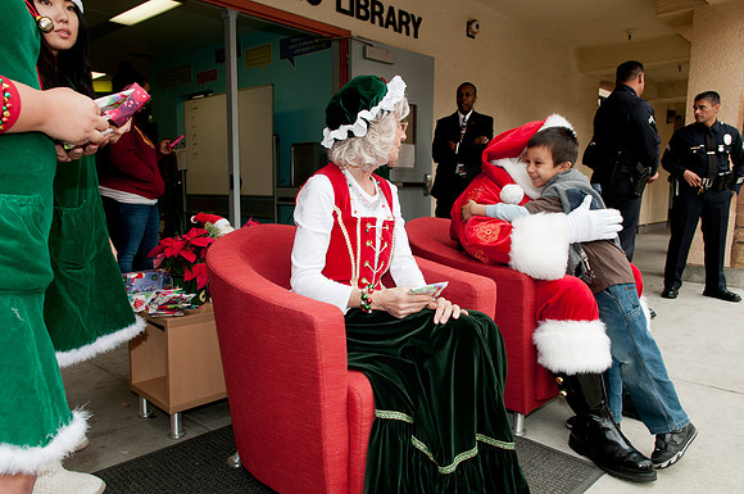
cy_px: 247
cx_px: 372
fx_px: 526
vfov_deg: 50.3
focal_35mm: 26
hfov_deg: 70.5
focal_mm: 17
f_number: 5.6
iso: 320
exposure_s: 1/125
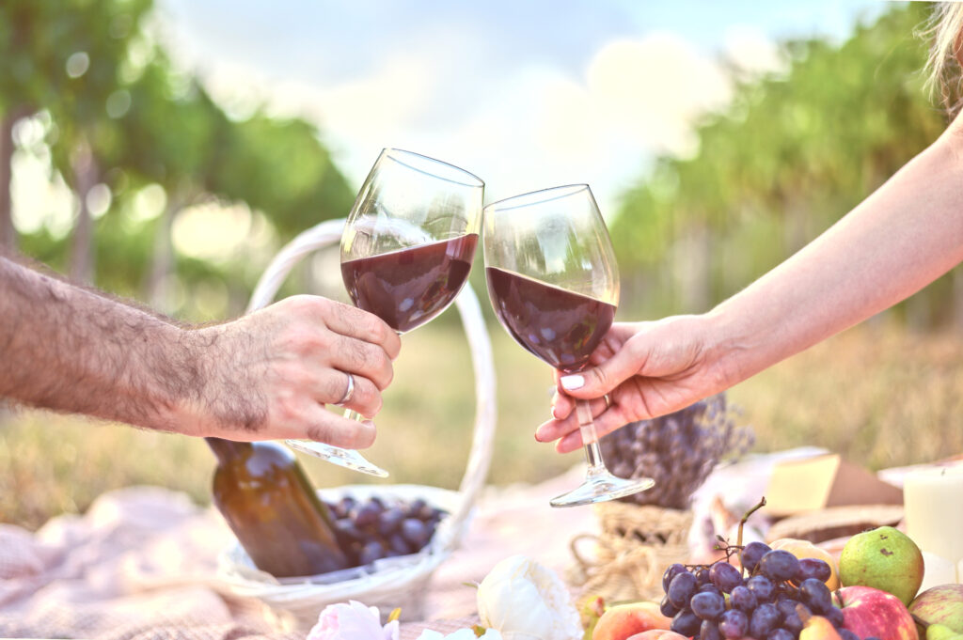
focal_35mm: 50
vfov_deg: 26.9
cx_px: 482
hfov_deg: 39.6
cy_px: 320
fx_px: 1336
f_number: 1.8
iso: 100
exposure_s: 1/640
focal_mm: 50
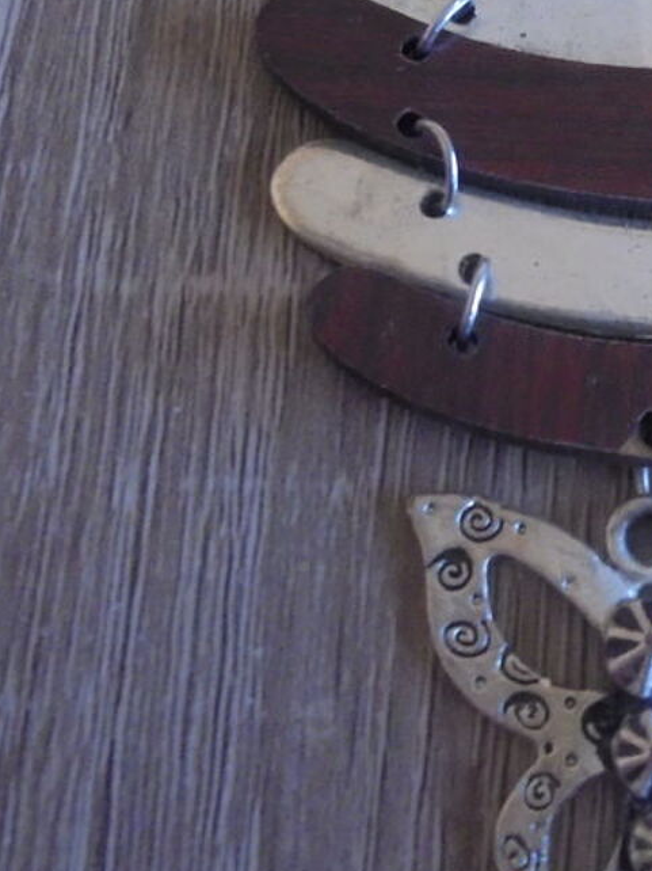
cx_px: 655
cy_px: 142
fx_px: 1357
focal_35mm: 54
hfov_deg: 25.6
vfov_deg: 34.2
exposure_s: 1/10
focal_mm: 4.6
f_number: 3.5
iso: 400
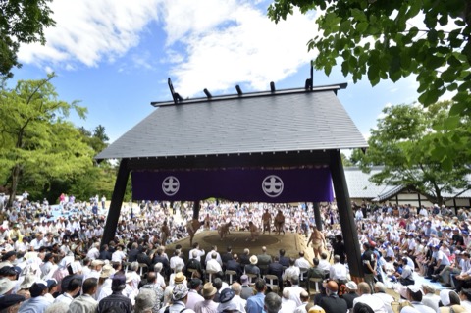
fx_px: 222
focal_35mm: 17
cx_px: 236
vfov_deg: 70.3
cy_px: 156
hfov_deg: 93.3
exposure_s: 1/250
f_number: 16
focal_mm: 17
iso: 640
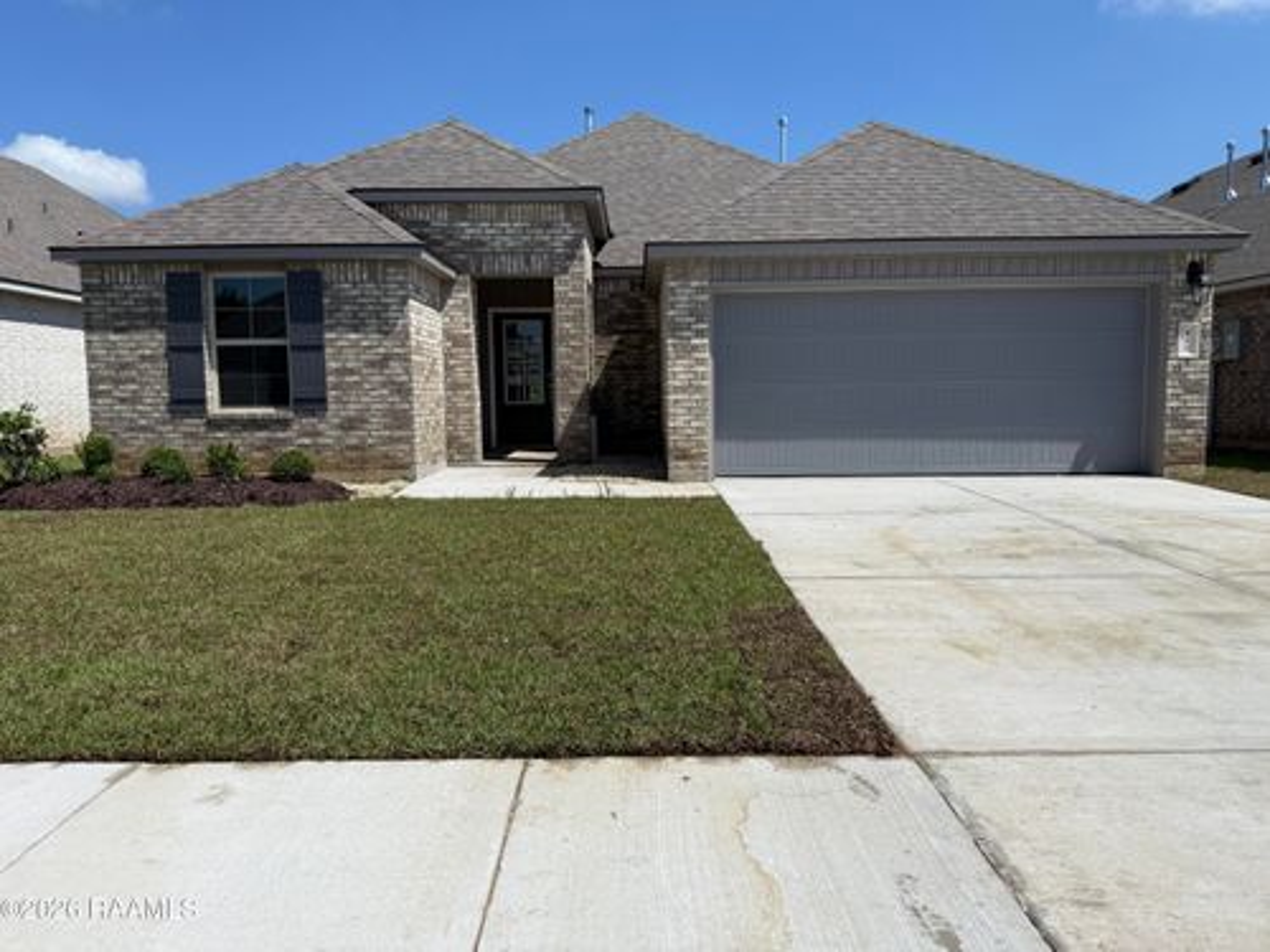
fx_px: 881
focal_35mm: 24
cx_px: 635
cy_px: 476
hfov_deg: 71.6
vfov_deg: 56.8
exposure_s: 1/8130
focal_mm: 6.76
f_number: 1.78
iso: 80
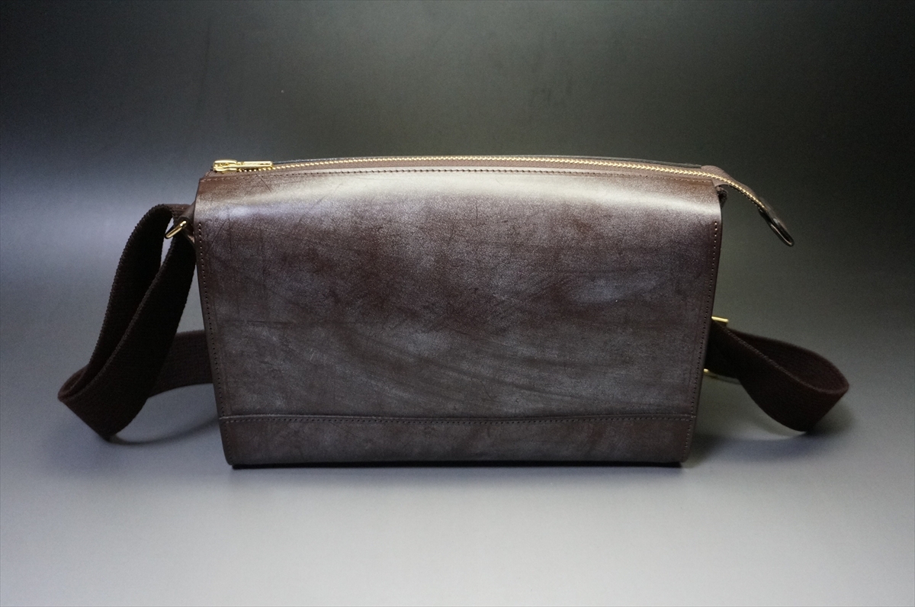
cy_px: 304
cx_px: 458
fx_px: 875
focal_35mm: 34
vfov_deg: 38.2
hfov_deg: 55.2
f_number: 4
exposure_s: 1/160
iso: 2500
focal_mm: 23
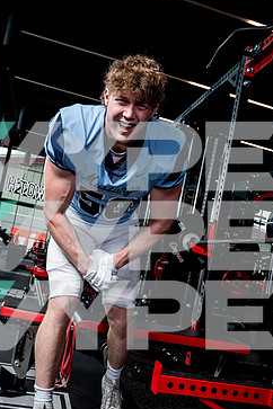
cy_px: 237
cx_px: 116
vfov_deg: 52.9
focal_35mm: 36
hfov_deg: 36.8
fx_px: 409
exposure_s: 1/250
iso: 640
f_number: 8
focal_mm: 29
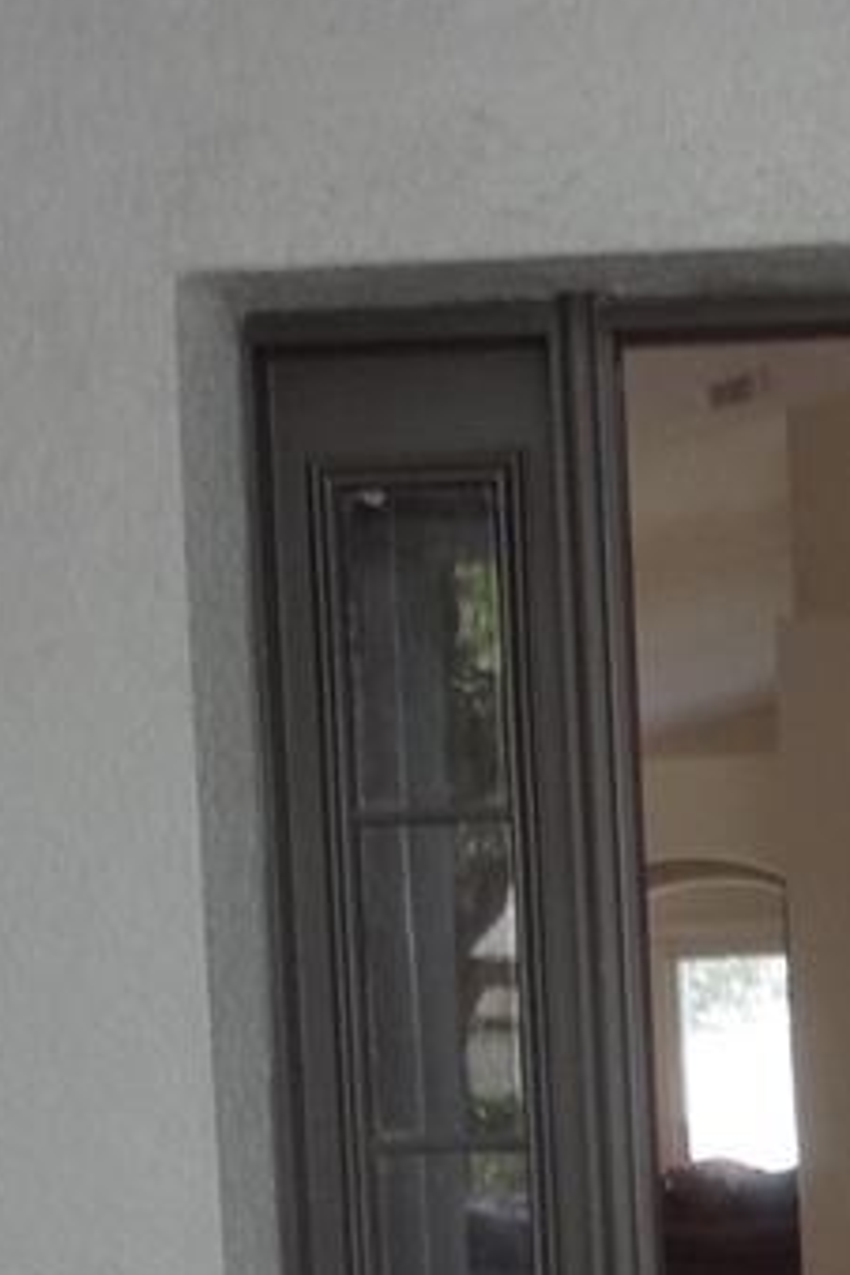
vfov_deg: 22.2
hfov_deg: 15.1
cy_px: 1294
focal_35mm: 88
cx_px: 937
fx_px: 3116
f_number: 3.9
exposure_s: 1/34
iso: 148
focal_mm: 5.1
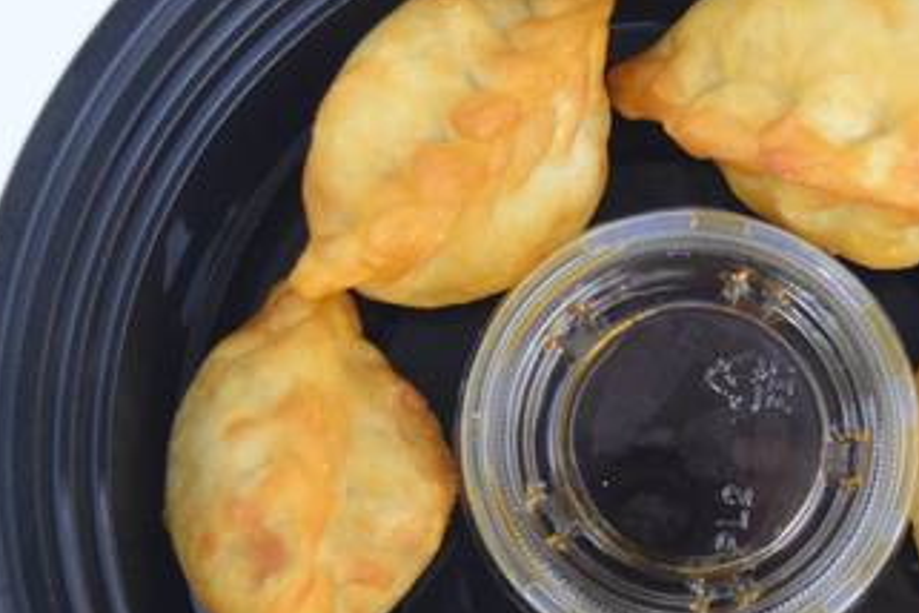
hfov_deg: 26.0
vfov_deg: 17.6
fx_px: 1966
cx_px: 673
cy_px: 476
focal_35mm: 77
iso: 3200
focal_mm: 25
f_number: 4
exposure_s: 1/40
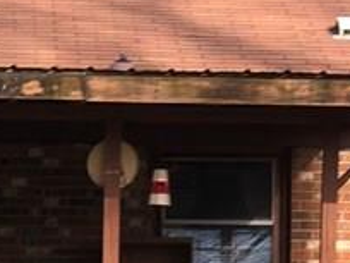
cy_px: 339
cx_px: 237
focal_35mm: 286
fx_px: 2892
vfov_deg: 5.2
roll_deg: -1.0
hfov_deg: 6.9
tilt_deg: +1.3
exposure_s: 1/156
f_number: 2.8
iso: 20
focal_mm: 6.6
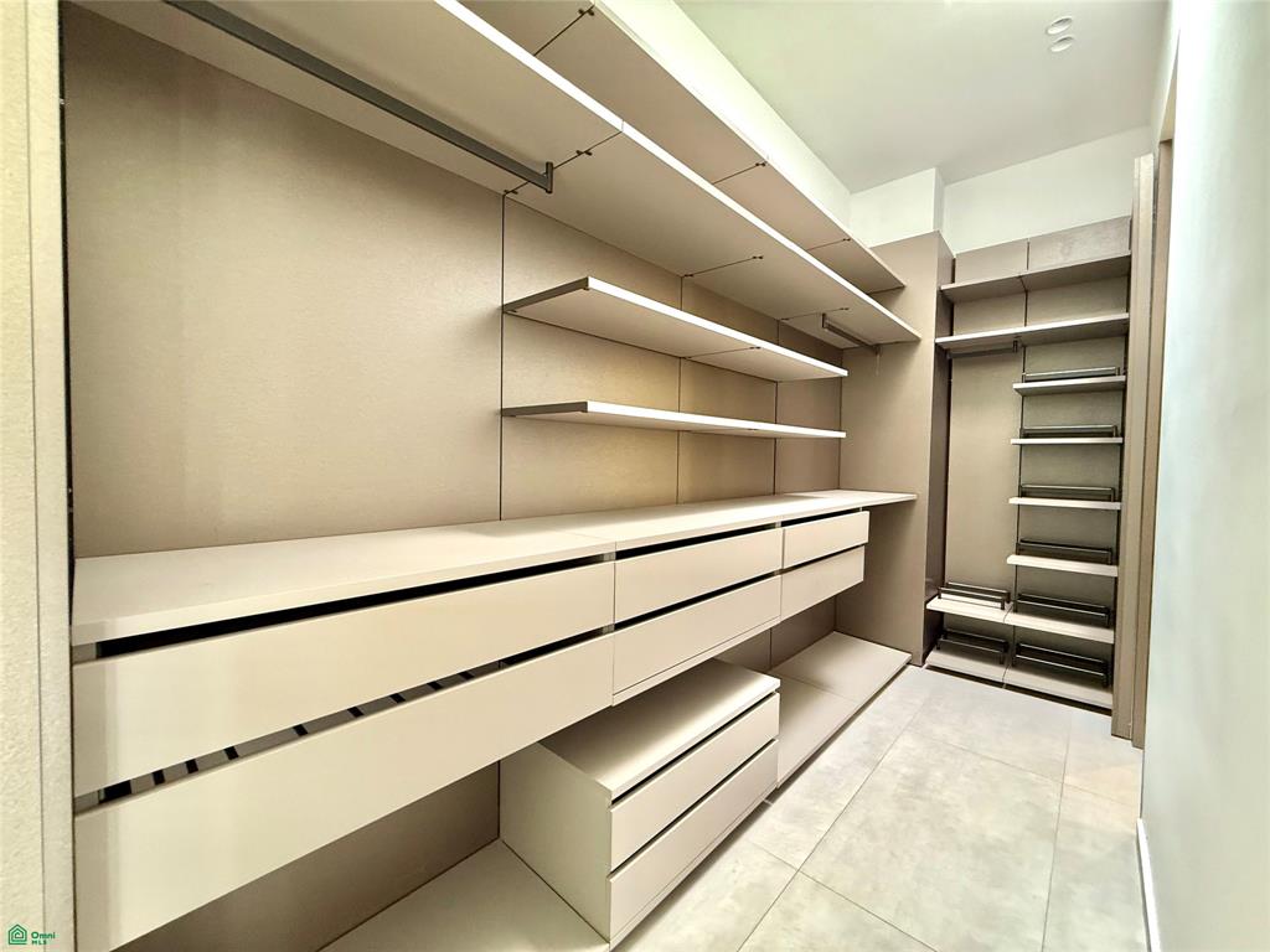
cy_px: 476
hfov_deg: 102.1
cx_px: 635
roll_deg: -1.0
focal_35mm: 14
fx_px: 514
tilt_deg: -2.2
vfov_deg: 85.7
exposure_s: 1/60
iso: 400
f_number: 2.2
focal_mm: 2.22
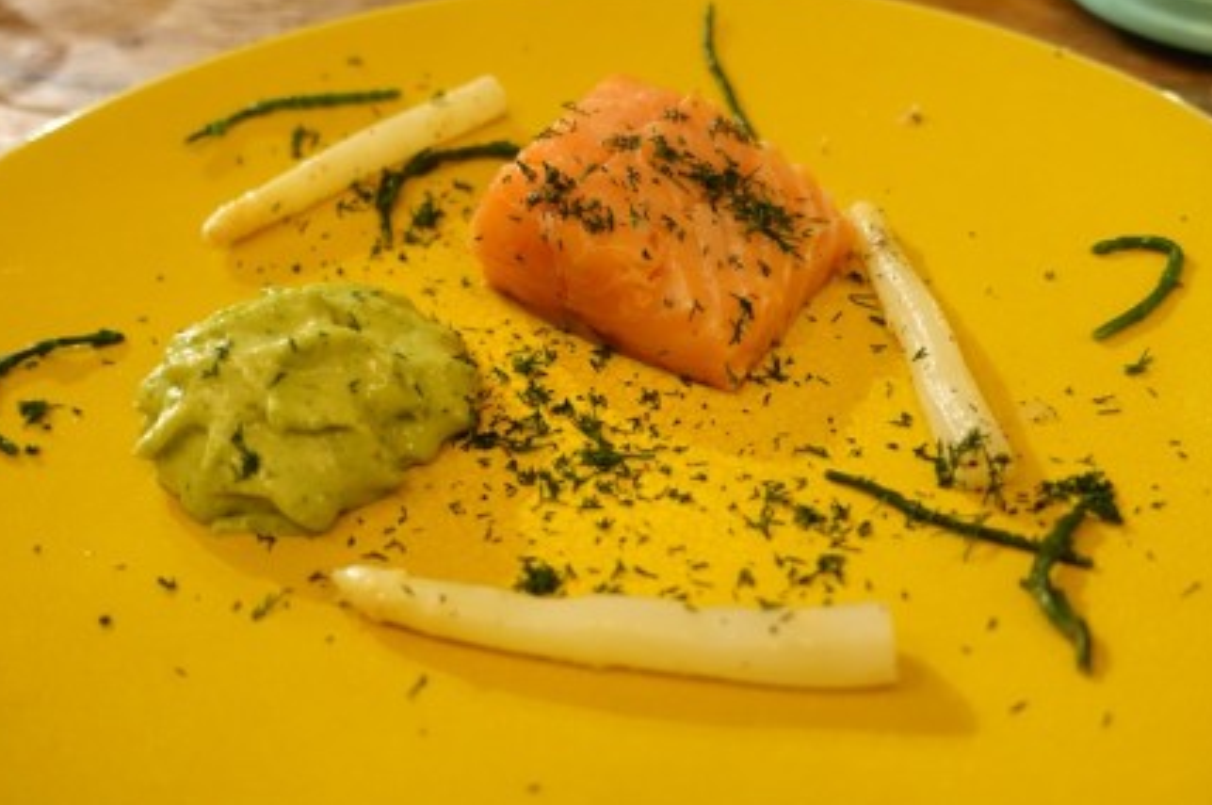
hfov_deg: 65.5
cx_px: 624
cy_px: 363
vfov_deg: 46.2
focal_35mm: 28
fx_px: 942
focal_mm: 8.8
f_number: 1.8
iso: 800
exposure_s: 1/13
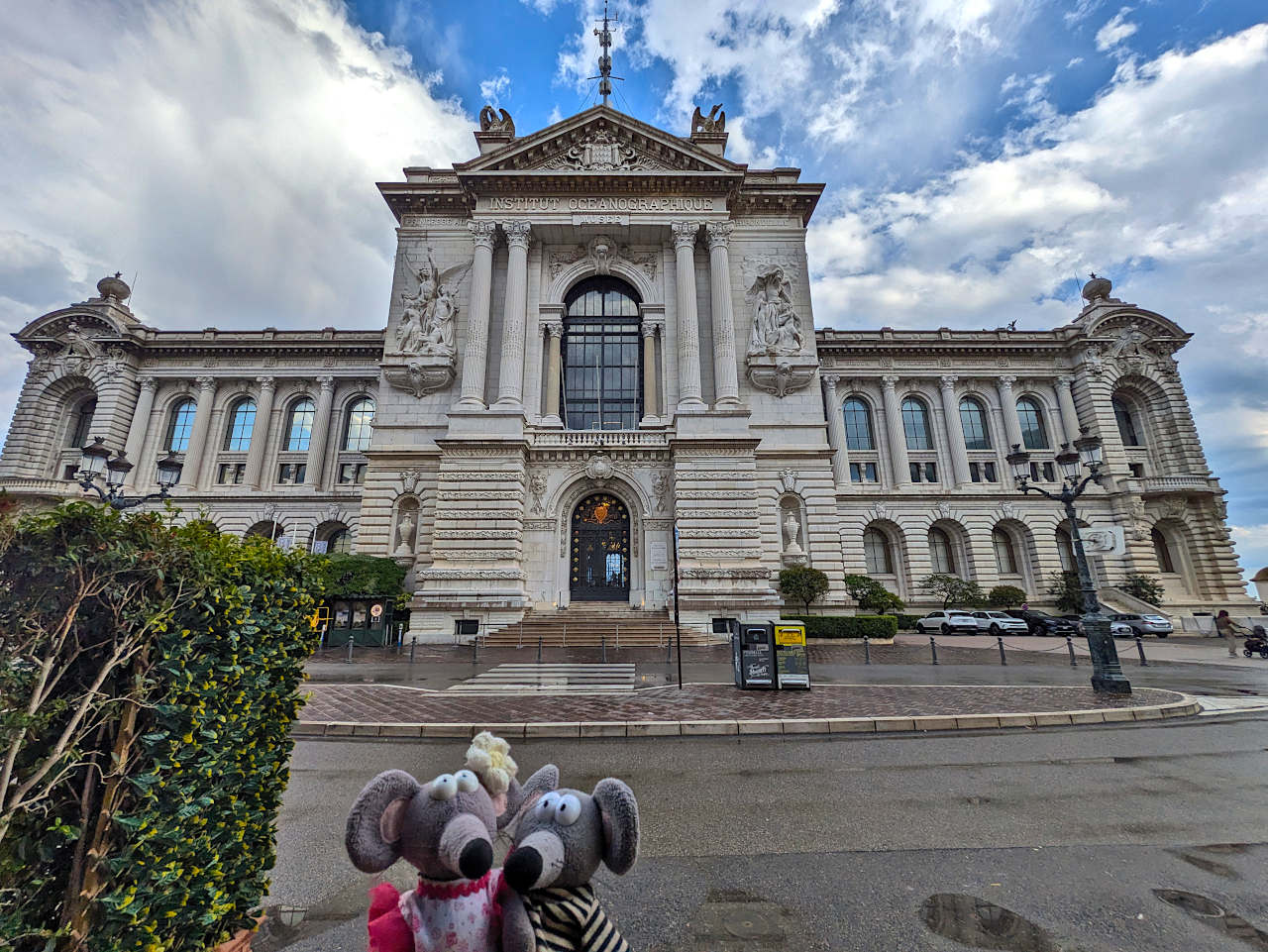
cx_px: 634
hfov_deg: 102.0
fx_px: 513
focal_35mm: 14
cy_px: 476
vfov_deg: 85.7
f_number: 2.2
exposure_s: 1/1504
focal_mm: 1.83
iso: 49
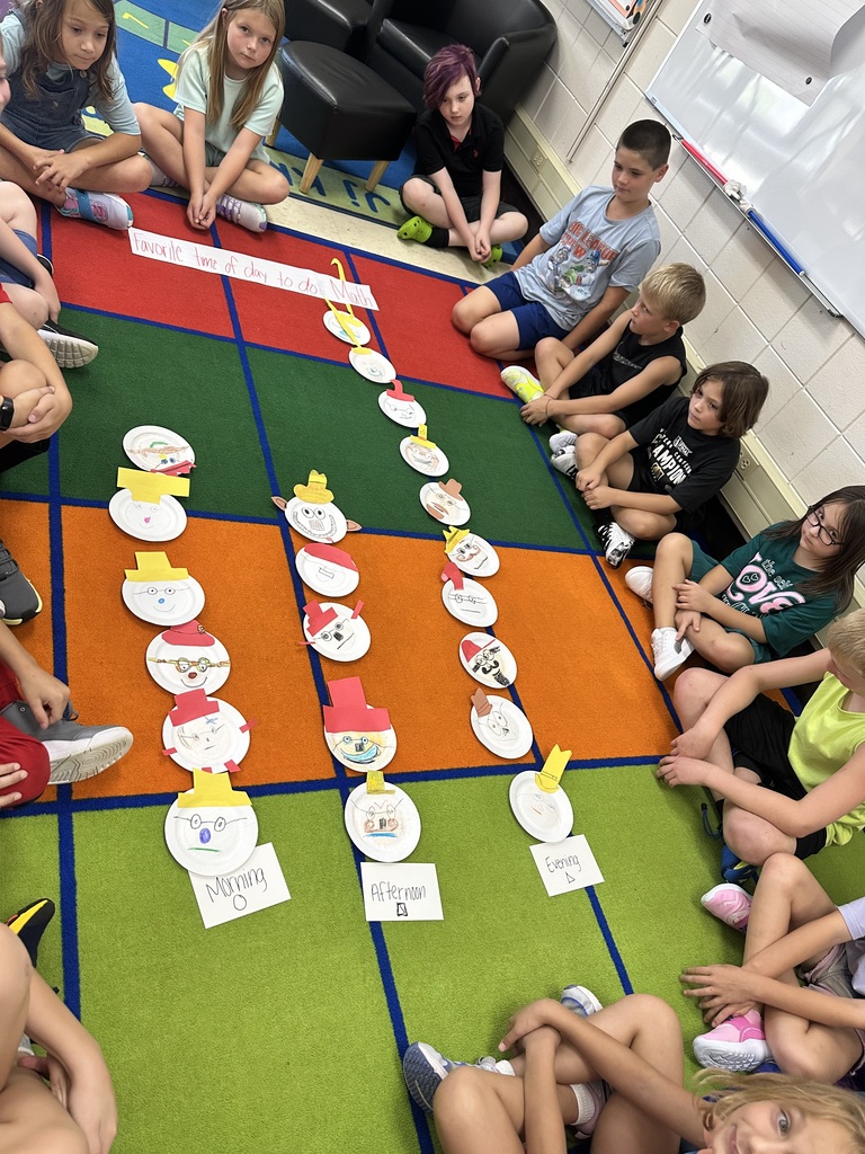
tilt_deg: -41.6
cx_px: 432
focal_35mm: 24
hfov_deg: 56.8
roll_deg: -35.5
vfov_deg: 71.6
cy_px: 577
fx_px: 800
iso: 200
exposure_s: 1/120
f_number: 1.78
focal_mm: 6.86
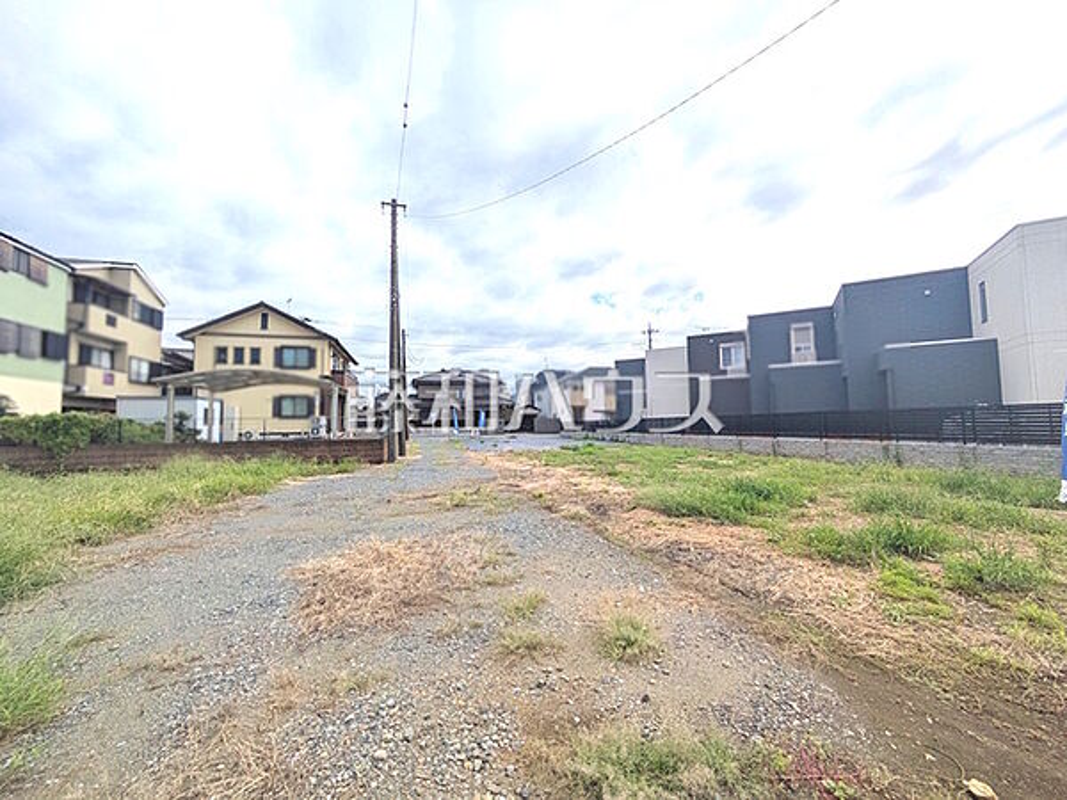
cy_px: 400
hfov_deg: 102.1
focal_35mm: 14
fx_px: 432
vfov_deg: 85.7
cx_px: 534
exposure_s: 1/4367
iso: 52
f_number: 2.2
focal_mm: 1.83
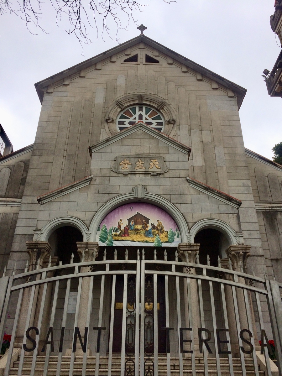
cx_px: 141
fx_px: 315
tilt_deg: +27.7
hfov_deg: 48.2
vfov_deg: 61.7
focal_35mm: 29
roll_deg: +2.1
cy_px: 188
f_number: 2.2
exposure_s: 1/1026
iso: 32
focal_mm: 4.15
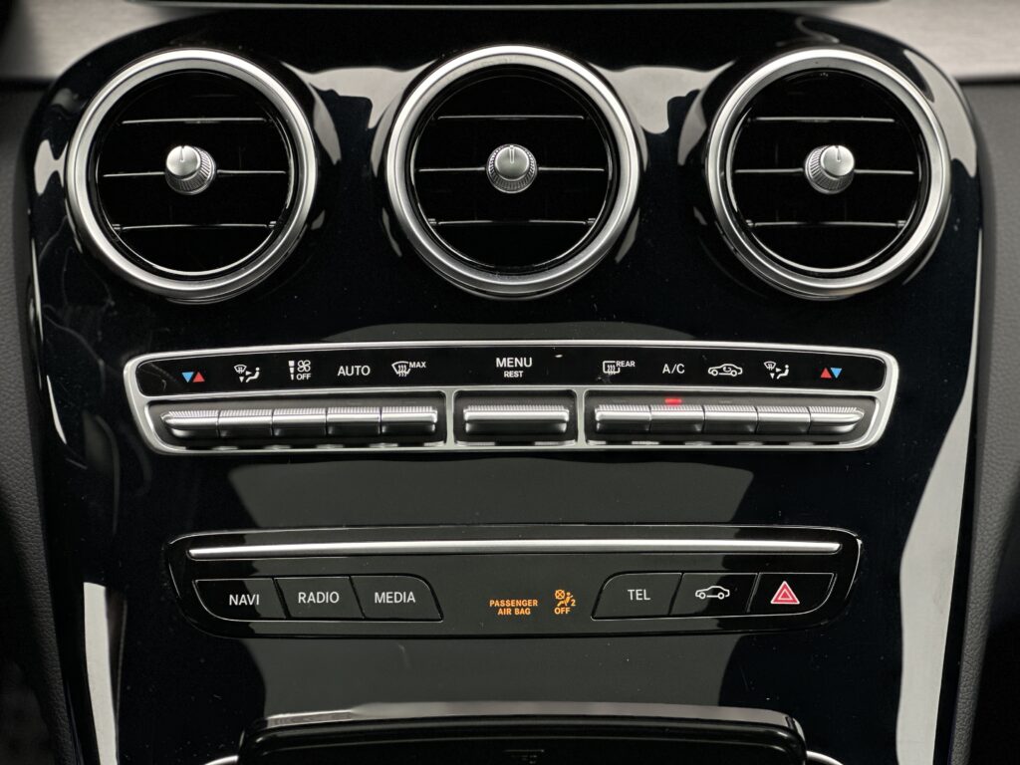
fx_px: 2269
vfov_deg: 19.1
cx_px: 510
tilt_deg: -21.3
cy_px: 382
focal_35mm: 77
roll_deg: -0.3
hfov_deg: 25.3
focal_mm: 9
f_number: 2.8
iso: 250
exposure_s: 1/114
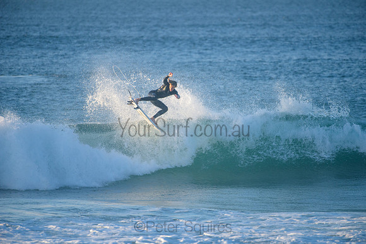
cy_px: 122
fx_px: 5084
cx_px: 183
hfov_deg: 4.1
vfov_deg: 2.8
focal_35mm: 500
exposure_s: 1/2000
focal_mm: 500
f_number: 5.6
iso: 900
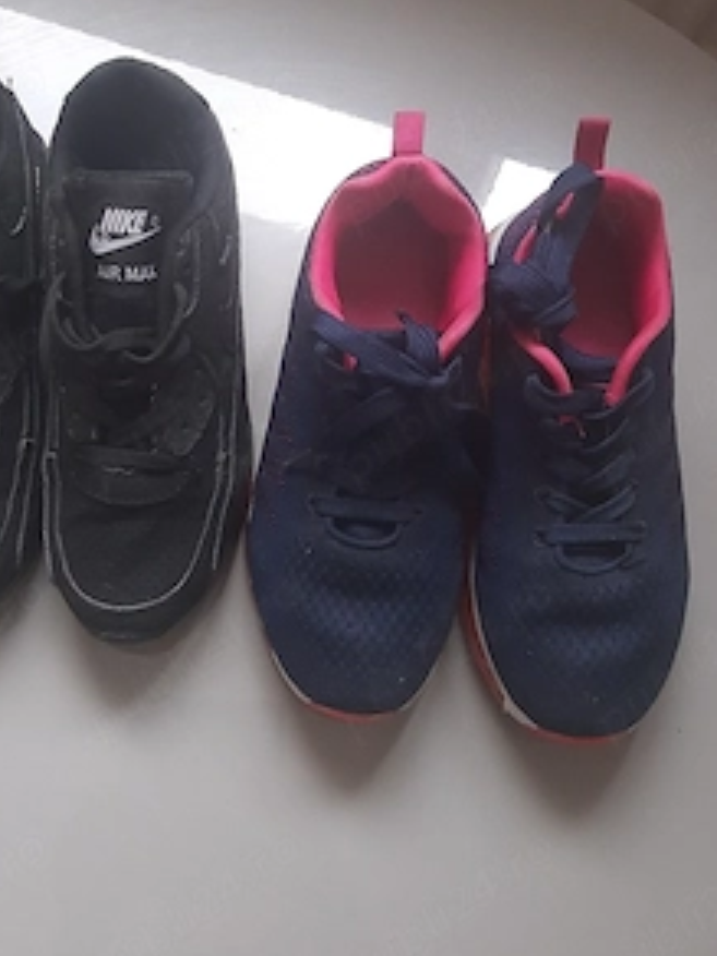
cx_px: 259
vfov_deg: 50.1
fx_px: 1022
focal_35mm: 37
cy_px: 442
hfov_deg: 38.4
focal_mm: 3.93
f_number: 1.7
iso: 320
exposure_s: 1/25
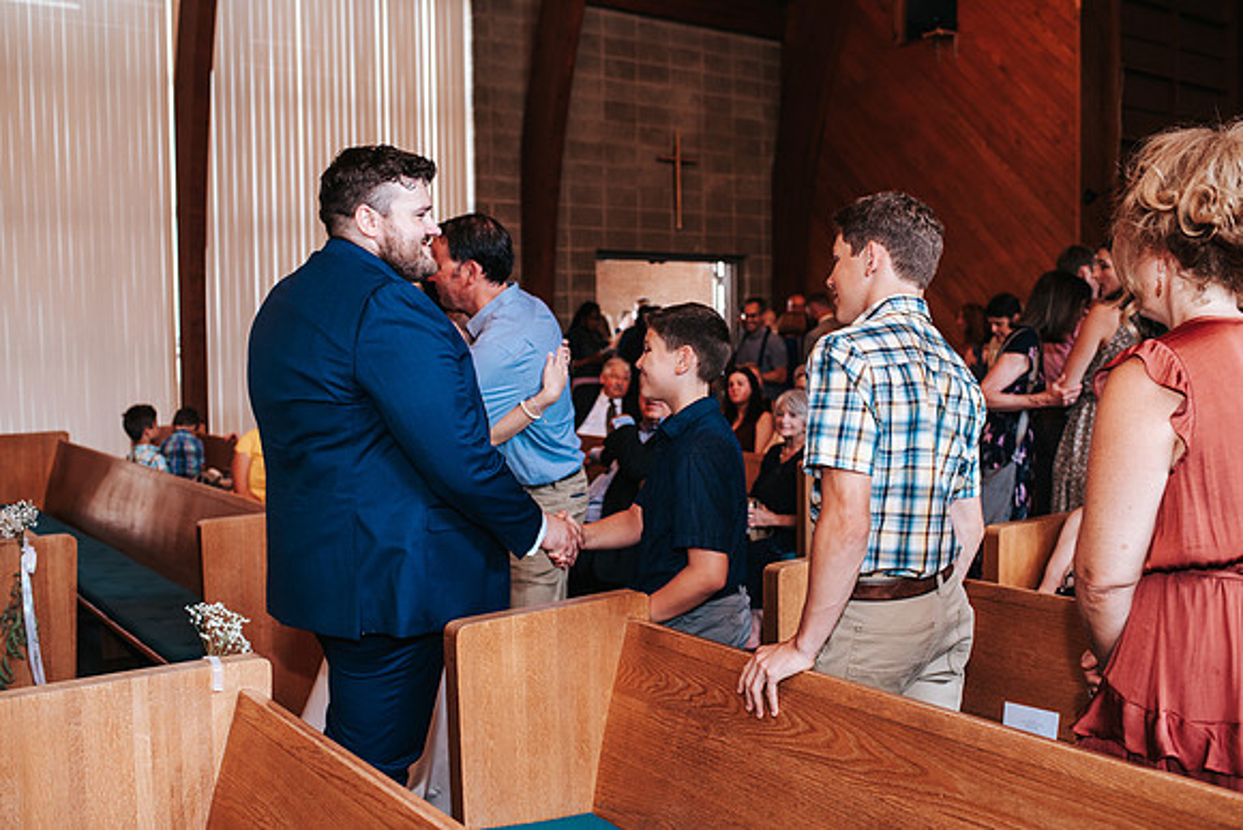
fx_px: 1209
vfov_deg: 37.9
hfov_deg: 54.4
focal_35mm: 35
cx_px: 622
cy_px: 415
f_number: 3.2
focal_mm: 35
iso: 1000
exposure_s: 1/125
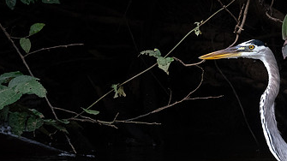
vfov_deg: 1.1
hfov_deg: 2.0
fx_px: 8062
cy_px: 163
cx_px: 269
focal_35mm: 1060
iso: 3200
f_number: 8
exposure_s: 1/800
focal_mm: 340
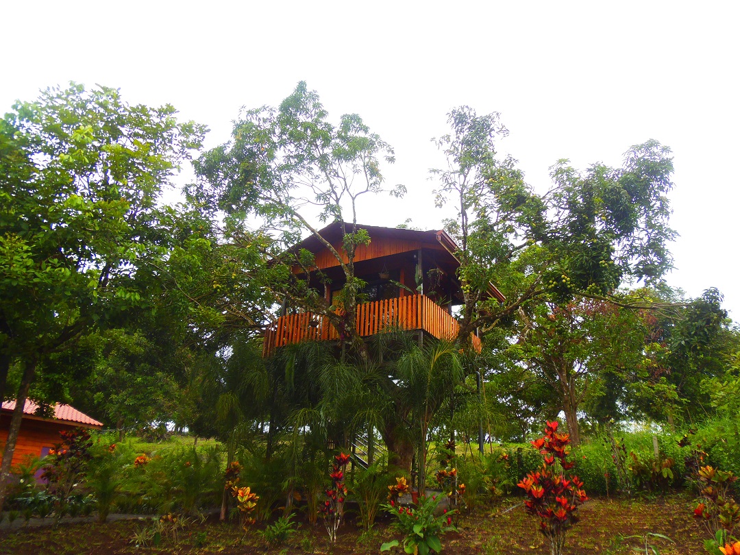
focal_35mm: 24
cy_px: 278
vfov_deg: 56.8
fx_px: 513
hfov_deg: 71.6
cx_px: 370
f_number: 2.9
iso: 64
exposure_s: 1/320
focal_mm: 4.3
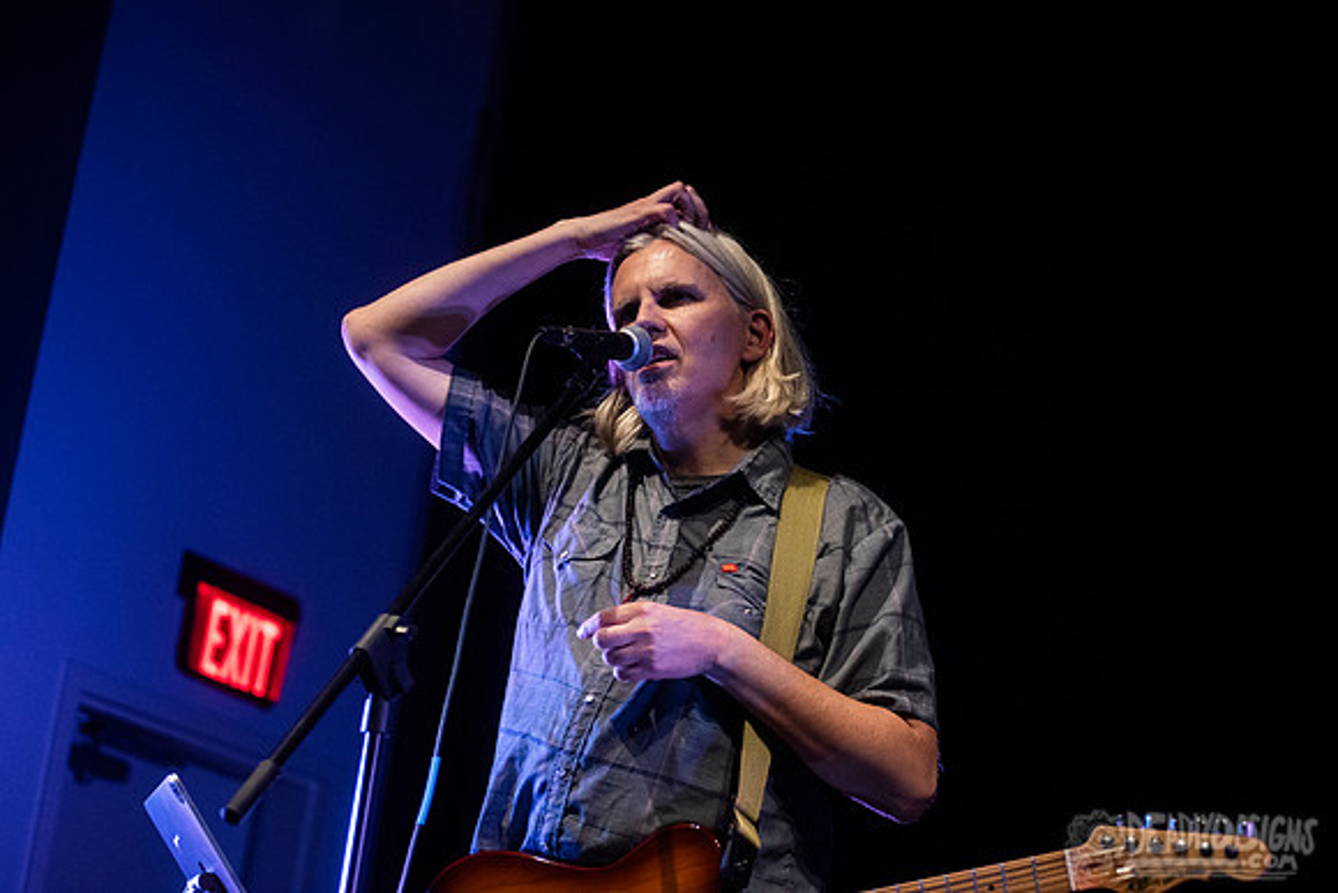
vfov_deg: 17.1
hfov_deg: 25.4
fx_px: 2974
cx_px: 669
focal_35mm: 80
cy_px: 446
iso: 2000
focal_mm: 80
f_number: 3.2
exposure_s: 1/125
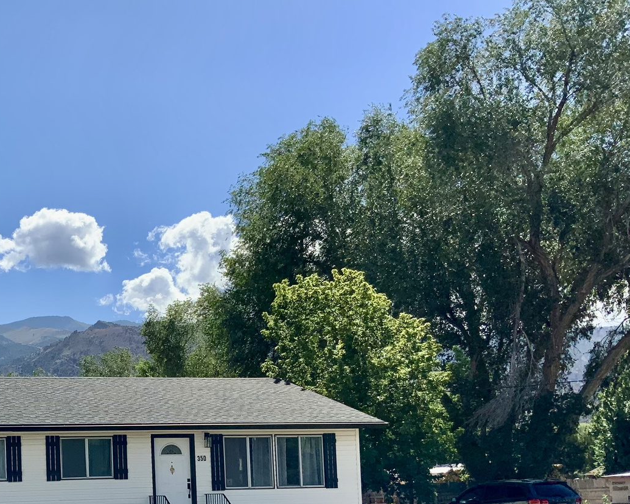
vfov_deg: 26.2
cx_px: 50
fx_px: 1044
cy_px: 458
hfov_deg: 31.8
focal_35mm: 56
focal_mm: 3
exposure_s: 1/2141
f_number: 1.8
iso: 16
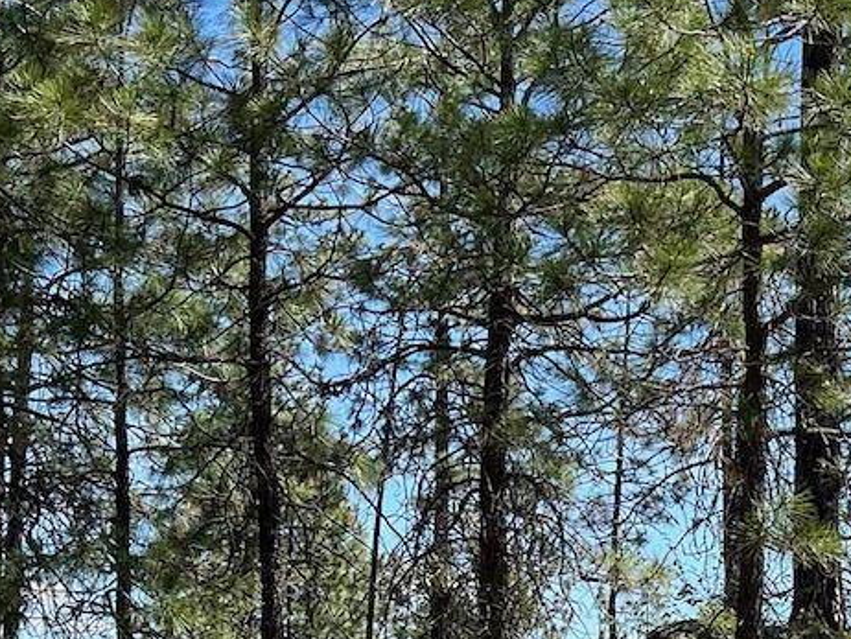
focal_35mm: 90
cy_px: 726
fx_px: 2214
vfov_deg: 15.9
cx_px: 775
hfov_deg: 21.3
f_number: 1.6
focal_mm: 5.1
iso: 50
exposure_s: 1/1647
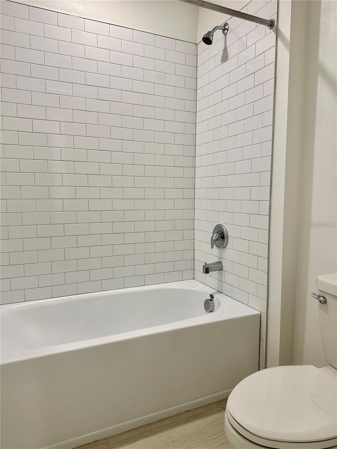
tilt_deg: -5.6
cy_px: 224
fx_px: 312
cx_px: 168
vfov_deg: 71.6
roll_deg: -0.5
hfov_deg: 56.8
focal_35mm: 24
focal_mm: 6.86
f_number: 1.78
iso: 100
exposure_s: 1/120
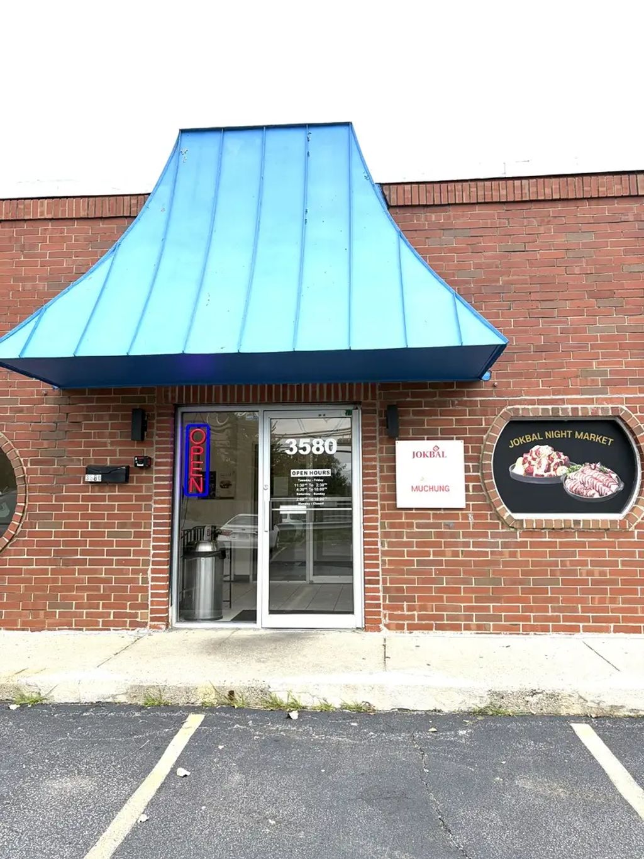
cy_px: 430
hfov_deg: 53.1
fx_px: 645
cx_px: 322
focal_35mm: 26
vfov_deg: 67.3
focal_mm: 5.96
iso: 64
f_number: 1.6
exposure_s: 1/1364
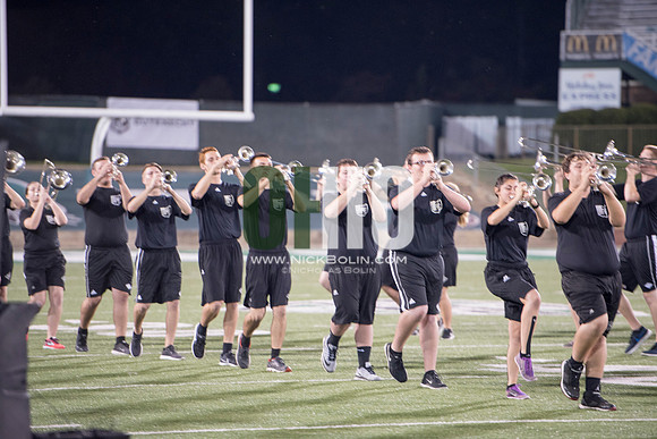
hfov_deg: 10.3
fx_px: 3651
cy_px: 220
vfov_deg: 6.9
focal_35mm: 200
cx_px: 328
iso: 1000
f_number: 2.8
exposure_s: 1/320
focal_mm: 200
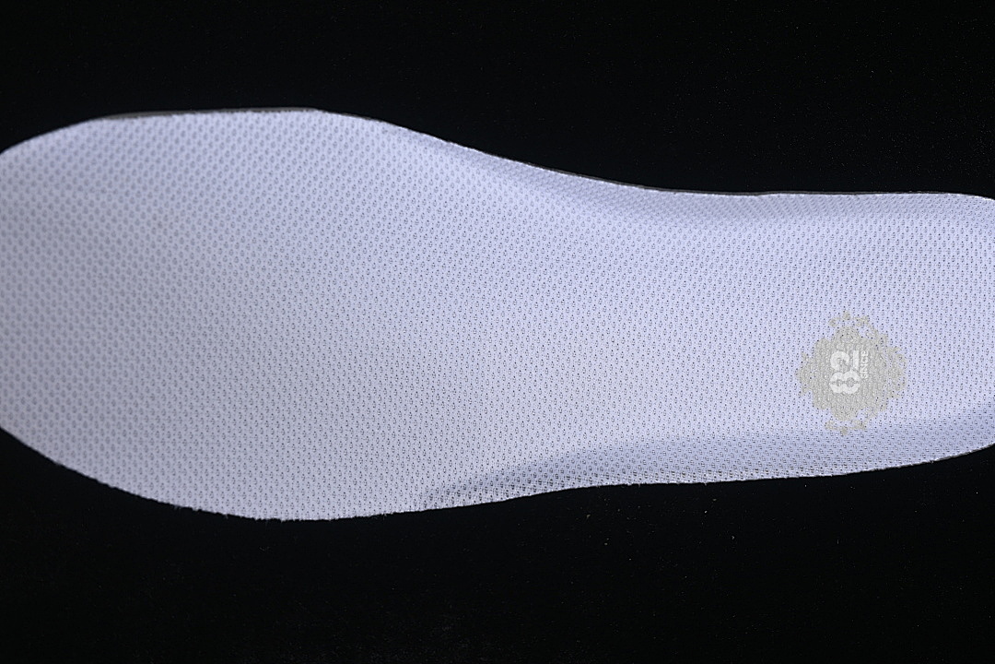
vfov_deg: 18.2
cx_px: 498
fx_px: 2073
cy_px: 332
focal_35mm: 75
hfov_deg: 27.0
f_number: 7.1
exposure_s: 1/80
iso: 160
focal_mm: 50
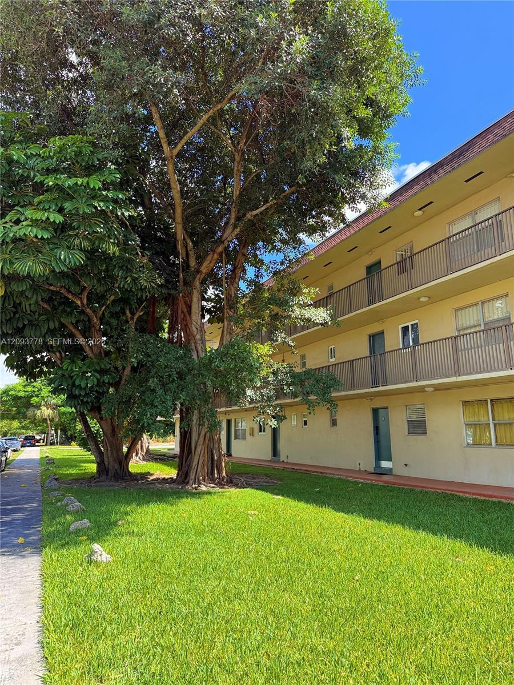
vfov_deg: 71.6
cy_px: 342
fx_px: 475
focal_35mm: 24
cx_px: 257
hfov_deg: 56.8
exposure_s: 1/735
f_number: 1.78
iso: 100
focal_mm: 6.76
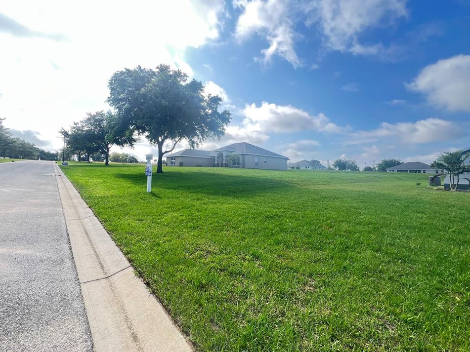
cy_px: 165
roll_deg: -1.5
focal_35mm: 14
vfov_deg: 85.6
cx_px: 220
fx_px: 190
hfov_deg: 101.9
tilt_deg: +2.4
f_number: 1.8
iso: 32
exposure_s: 1/373
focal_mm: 1.57
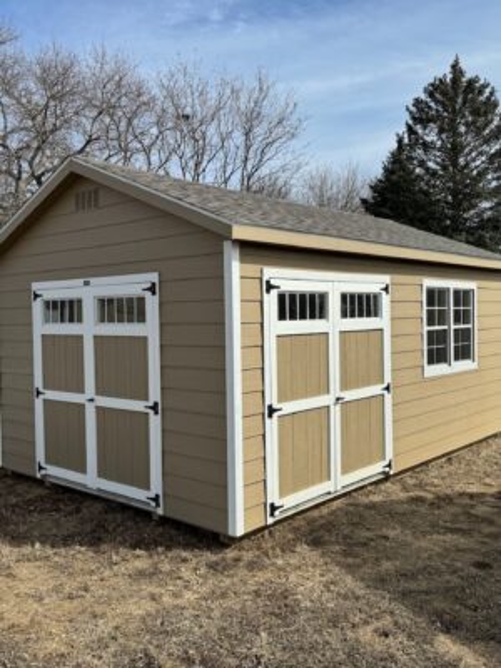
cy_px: 334
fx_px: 463
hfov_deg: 56.8
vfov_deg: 71.6
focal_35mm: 24
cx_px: 250
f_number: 1.78
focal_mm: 6.86
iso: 80
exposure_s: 1/5814
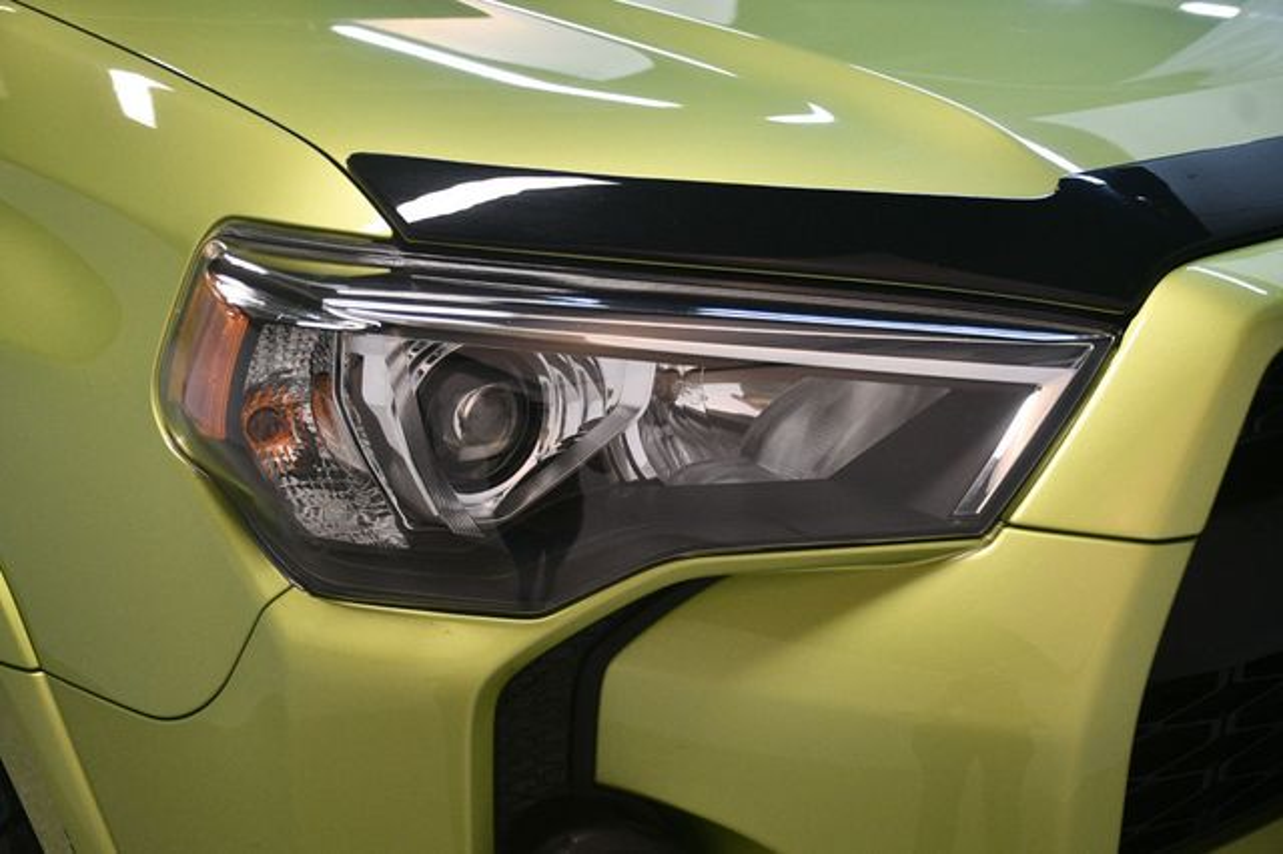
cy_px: 427
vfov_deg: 28.0
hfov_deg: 41.1
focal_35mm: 48
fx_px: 1710
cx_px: 642
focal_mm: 32
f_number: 4
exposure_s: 1/125
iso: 1400
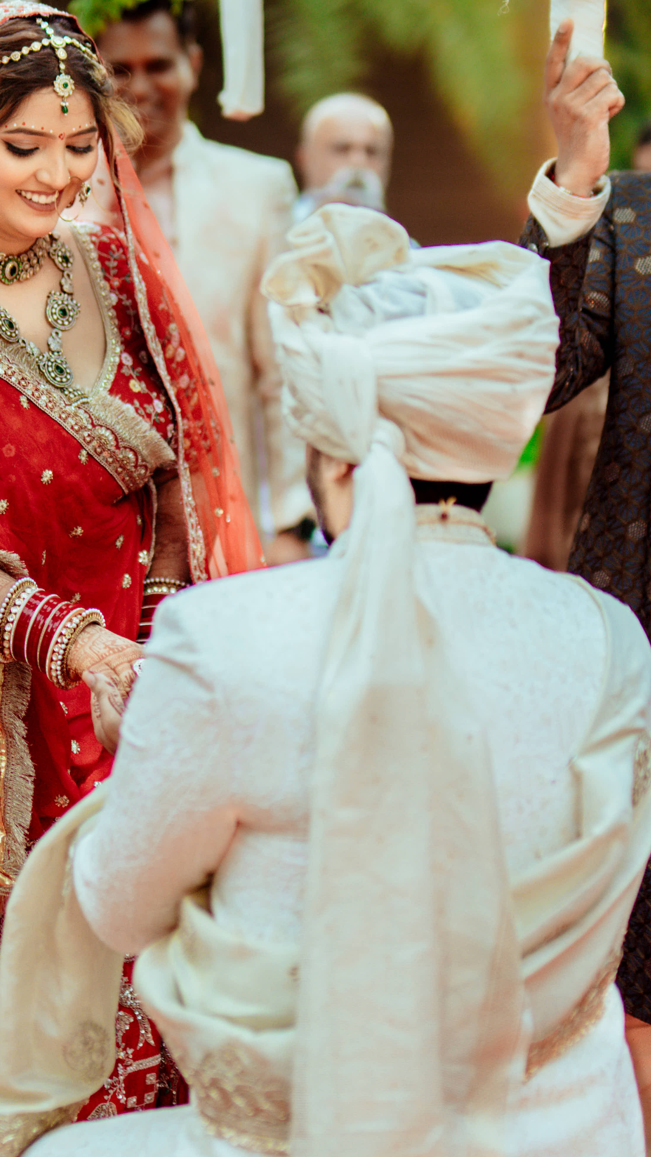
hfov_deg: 11.4
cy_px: 464
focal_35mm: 106
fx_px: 3254
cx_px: 155
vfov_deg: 20.2
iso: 800
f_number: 1.4
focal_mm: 50
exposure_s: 1/200
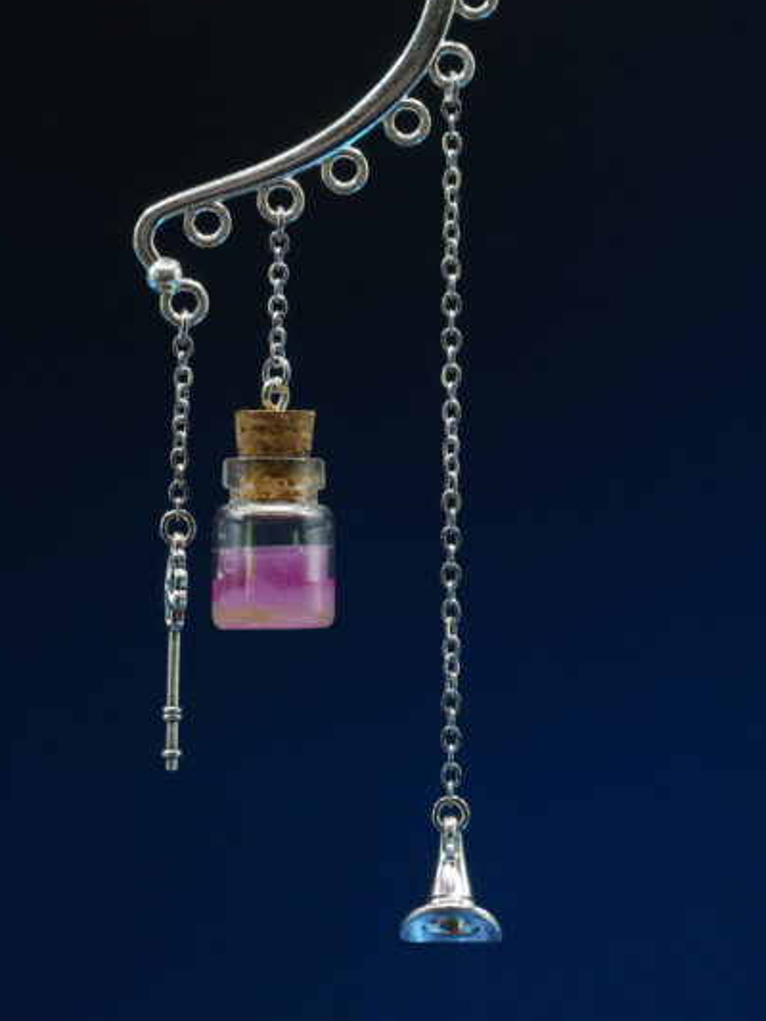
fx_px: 2654
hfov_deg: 16.4
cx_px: 310
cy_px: 371
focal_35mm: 90
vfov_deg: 21.7
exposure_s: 1/60
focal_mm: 30
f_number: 6.3
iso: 800
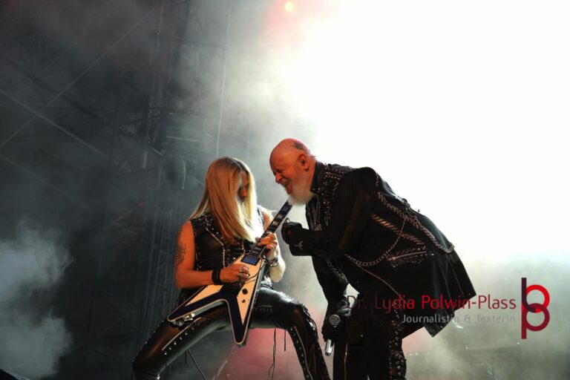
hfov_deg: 26.5
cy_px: 190
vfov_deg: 17.8
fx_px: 1211
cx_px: 285
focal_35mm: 76
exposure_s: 1/160
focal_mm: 51
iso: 400
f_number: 4.5
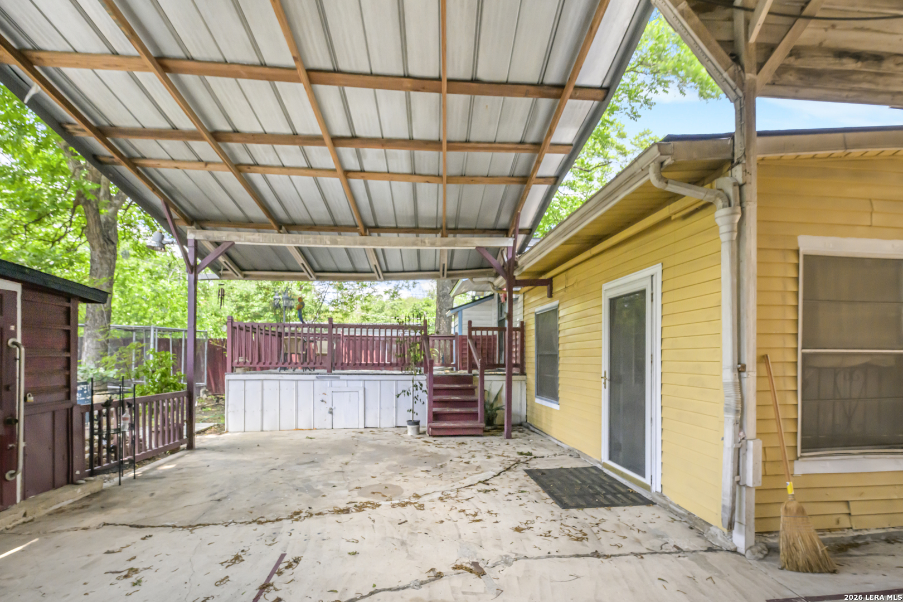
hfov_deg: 98.5
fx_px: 389
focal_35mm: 16
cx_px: 452
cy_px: 301
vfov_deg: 75.5
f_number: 6.3
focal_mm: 15.5
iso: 2000
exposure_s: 1/2000
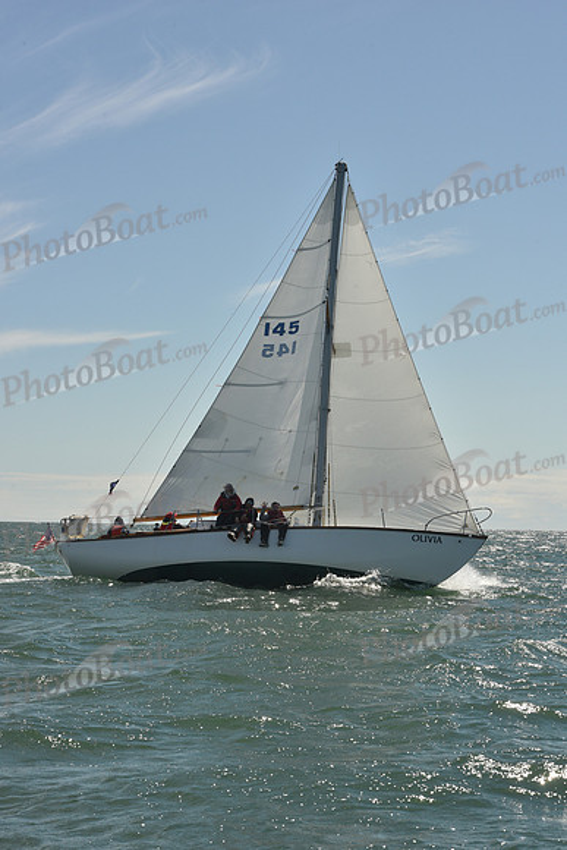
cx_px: 284
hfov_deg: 19.5
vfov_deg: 28.8
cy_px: 425
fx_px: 1653
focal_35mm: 70
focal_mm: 70
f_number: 13
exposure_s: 1/800
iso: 320
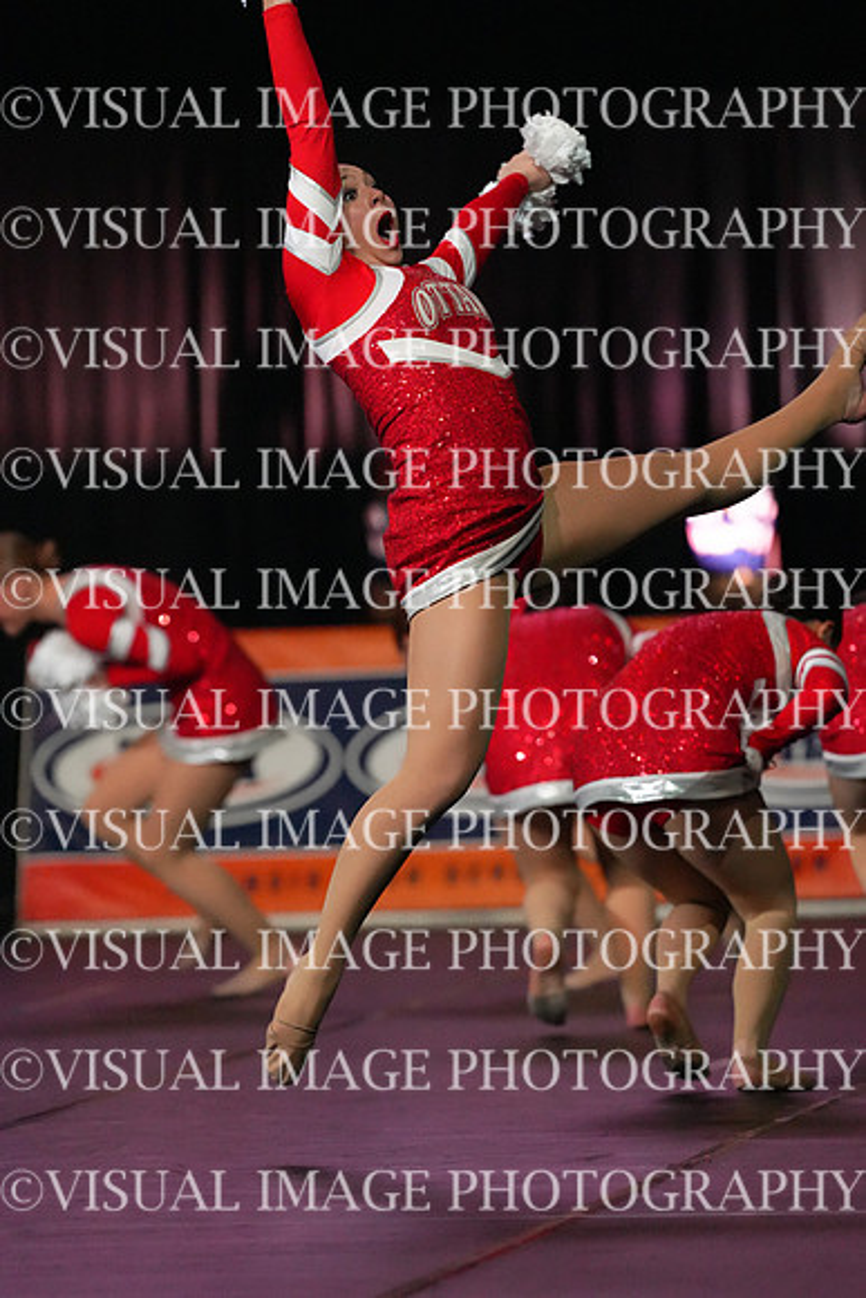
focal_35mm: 300
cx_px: 433
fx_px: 10818
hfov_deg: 4.6
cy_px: 649
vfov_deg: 6.9
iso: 16000
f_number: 3.5
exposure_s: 1/1250
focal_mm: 300
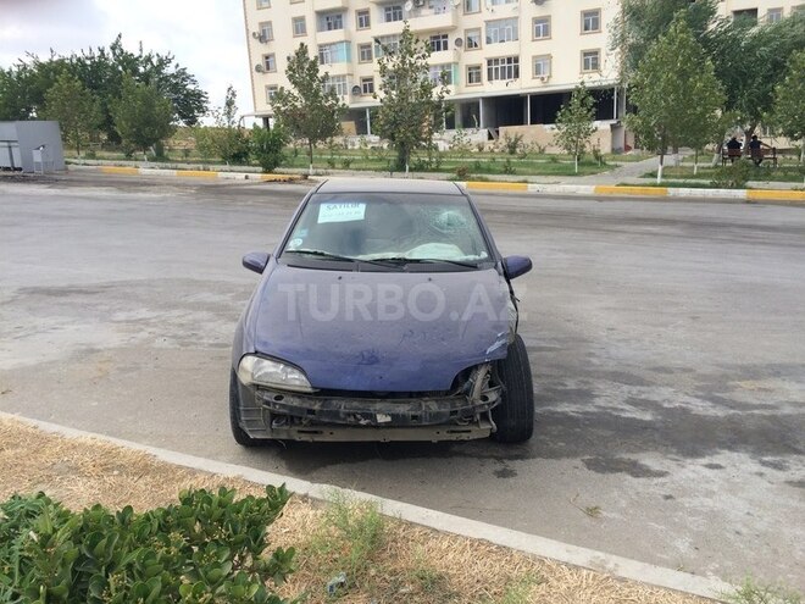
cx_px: 402
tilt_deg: -13.5
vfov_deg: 48.2
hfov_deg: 61.7
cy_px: 302
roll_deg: +3.1
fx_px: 674
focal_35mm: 29
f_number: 2.2
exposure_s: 1/873
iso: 32
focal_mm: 4.15
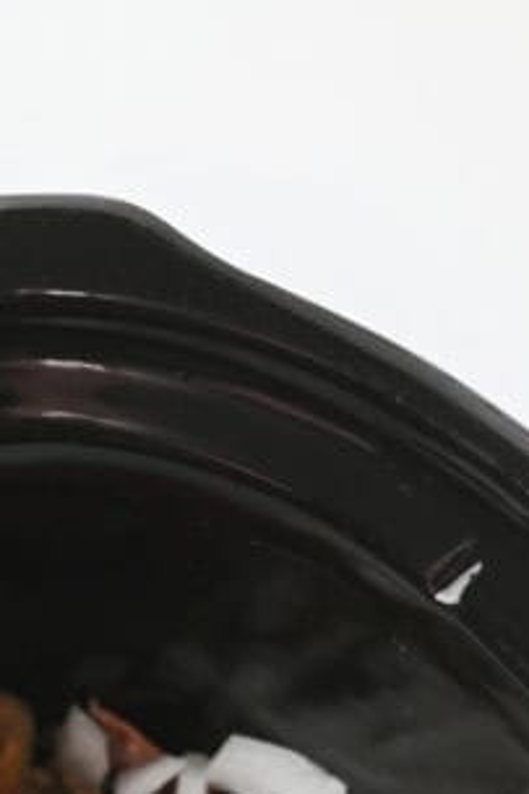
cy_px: 1184
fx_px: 3707
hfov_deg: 8.2
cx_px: 158
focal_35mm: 168
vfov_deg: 11.7
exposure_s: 1/100
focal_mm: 50
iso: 500
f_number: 4
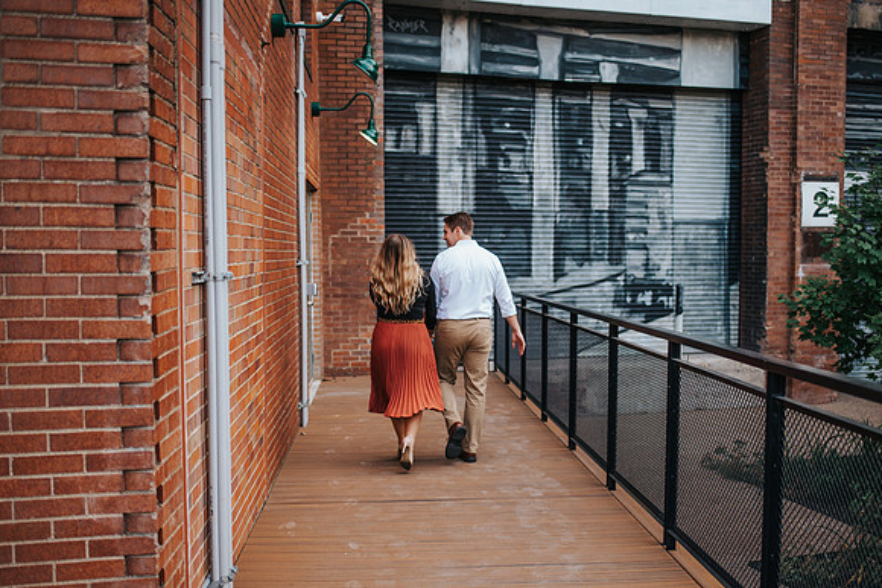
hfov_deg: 47.3
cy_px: 338
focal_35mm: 41
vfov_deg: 32.5
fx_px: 1008
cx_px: 459
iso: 560
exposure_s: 1/800
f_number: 1.8
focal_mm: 35
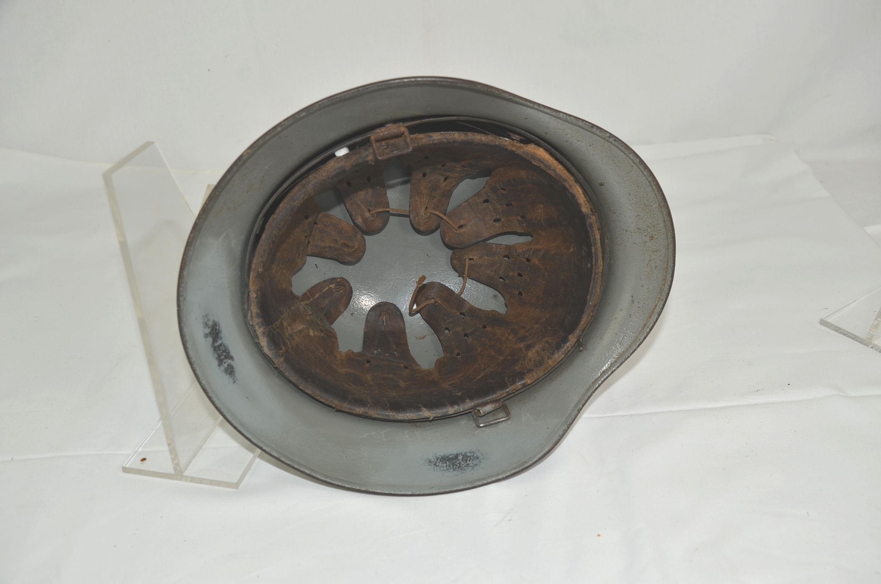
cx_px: 440
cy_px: 292
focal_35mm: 36
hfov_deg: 53.2
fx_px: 879
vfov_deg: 36.7
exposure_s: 1/250
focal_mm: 24
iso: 100
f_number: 5
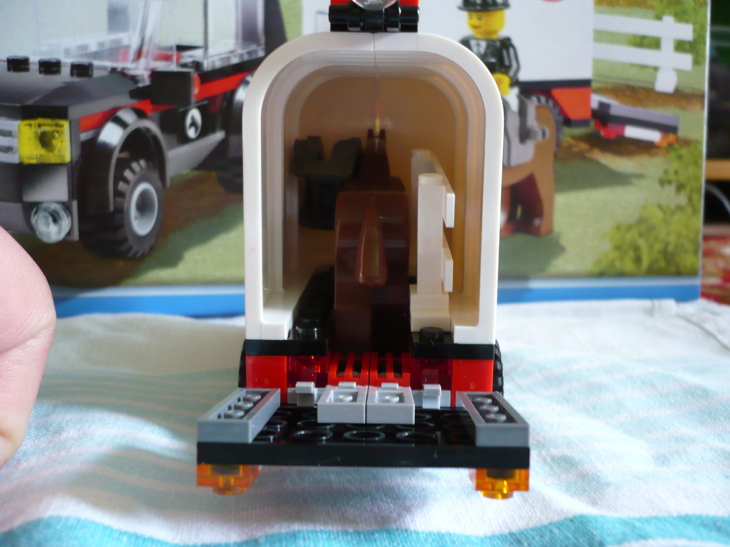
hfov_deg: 52.6
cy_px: 274
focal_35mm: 35
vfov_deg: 40.7
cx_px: 365
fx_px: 738
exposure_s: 1/20
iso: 200
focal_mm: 5.8
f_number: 2.8
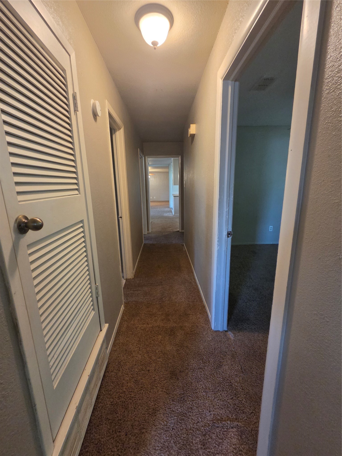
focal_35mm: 13
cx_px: 171
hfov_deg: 89.9
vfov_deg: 106.2
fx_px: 171
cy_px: 228
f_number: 2.2
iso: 640
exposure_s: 1/60
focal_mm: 2.2
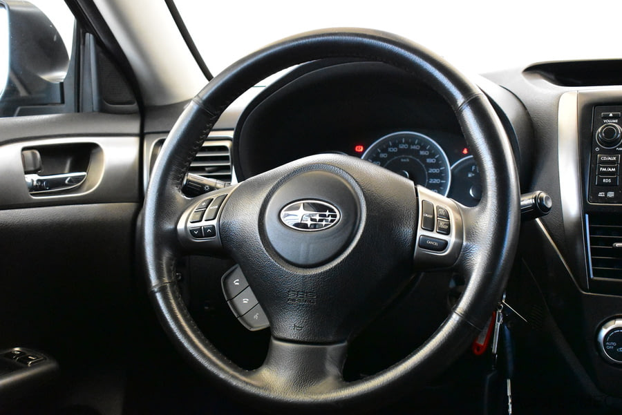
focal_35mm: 48
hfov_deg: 41.1
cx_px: 311
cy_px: 208
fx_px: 830
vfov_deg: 28.1
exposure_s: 1/320
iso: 9000
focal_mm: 32
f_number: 5.6
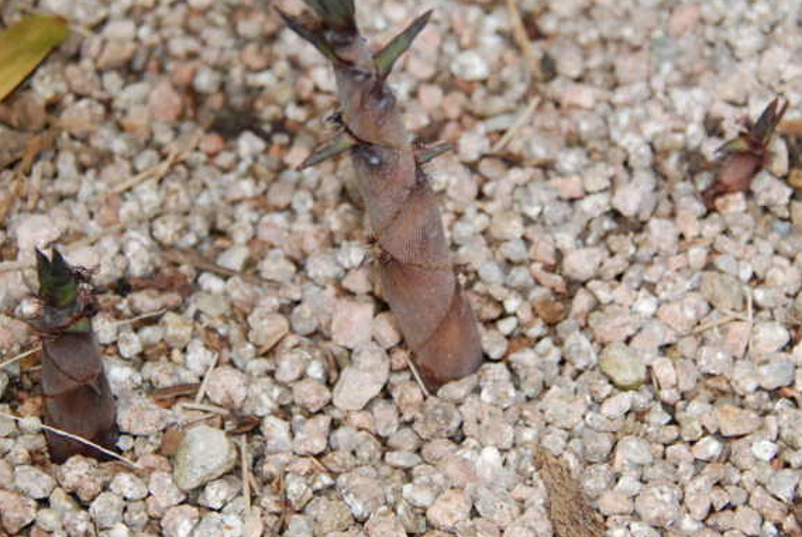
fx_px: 4707
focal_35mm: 211
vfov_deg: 6.5
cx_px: 426
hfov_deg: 9.7
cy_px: 200
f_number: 7.1
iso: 800
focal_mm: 100
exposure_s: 1/125
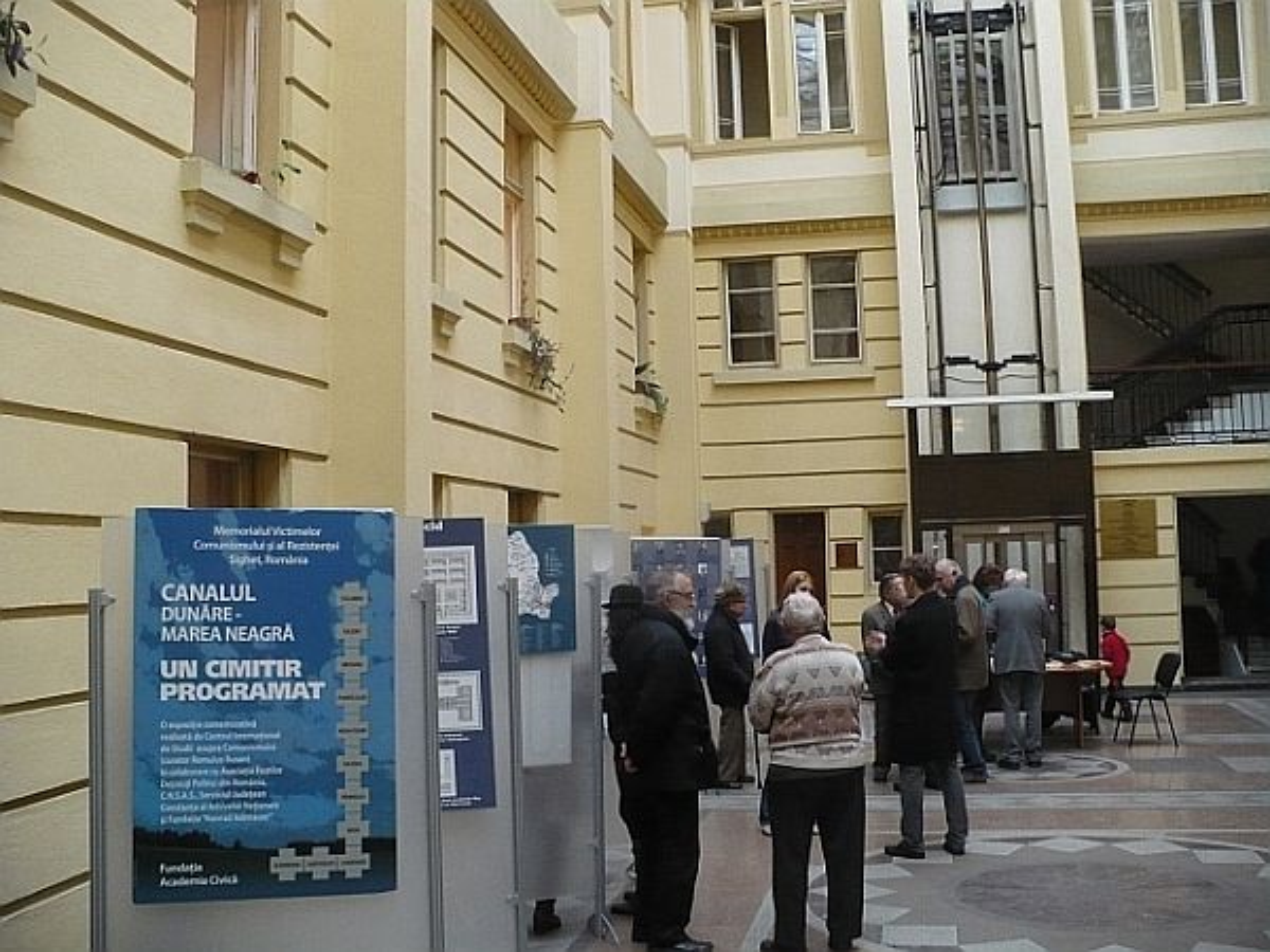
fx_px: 1357
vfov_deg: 38.7
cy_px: 476
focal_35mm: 37
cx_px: 635
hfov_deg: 50.1
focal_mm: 6.1
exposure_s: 1/30
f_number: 2.8
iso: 400
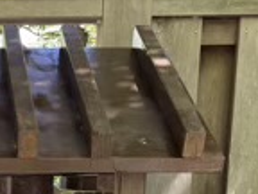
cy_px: 468
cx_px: -75
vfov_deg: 10.2
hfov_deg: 15.0
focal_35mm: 126
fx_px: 939
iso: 40
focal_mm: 5.96
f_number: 1.6
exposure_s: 1/172
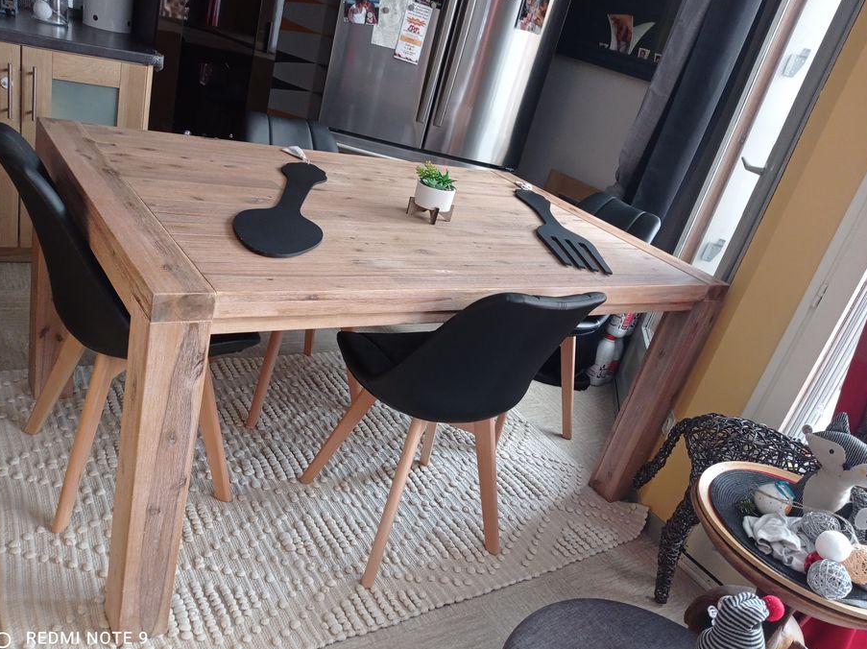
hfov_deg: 58.4
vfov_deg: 45.4
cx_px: 424
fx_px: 776
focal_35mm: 31
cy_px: 339
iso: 386
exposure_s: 1/25
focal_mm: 4.74
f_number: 1.79
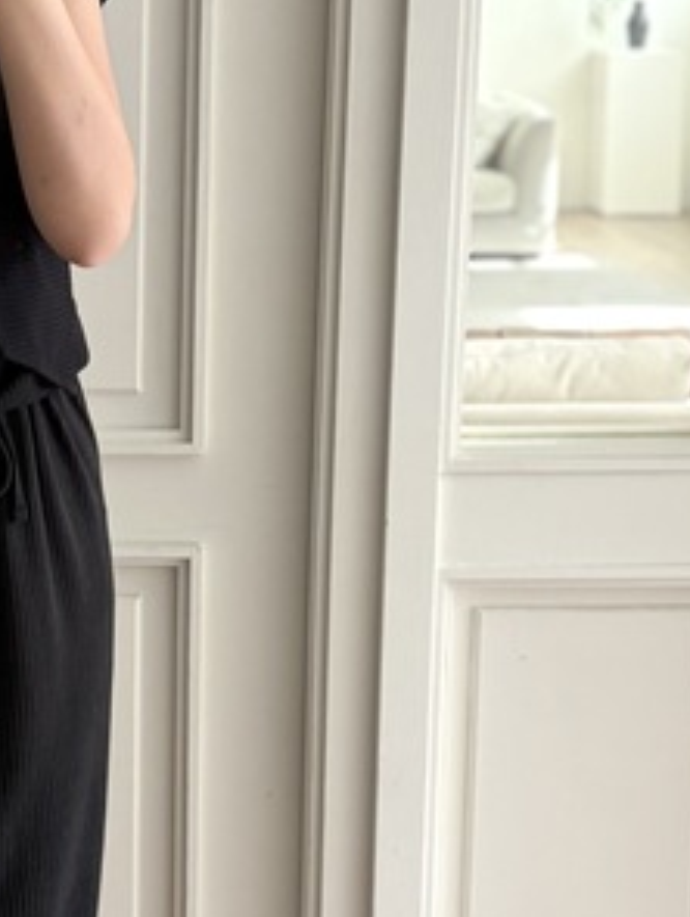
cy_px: 451
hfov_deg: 16.4
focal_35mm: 88
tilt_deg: -22.7
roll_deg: +0.2
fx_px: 2334
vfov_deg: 22.2
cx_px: -19
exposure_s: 1/121
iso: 125
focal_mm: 5.96
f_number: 1.6
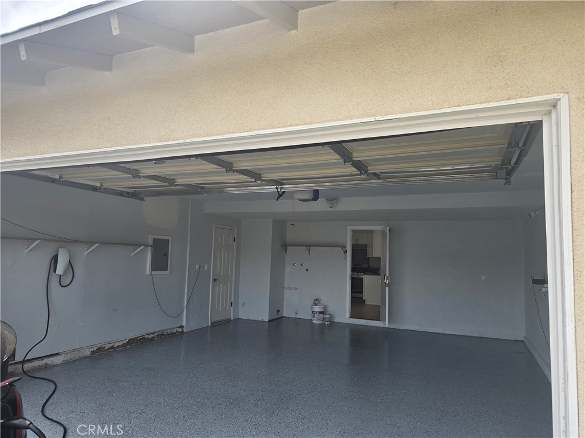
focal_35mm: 23
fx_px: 389
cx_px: 292
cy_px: 219
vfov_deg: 58.9
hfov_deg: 73.9
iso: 12
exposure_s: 1/227
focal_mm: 6.3
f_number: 1.7
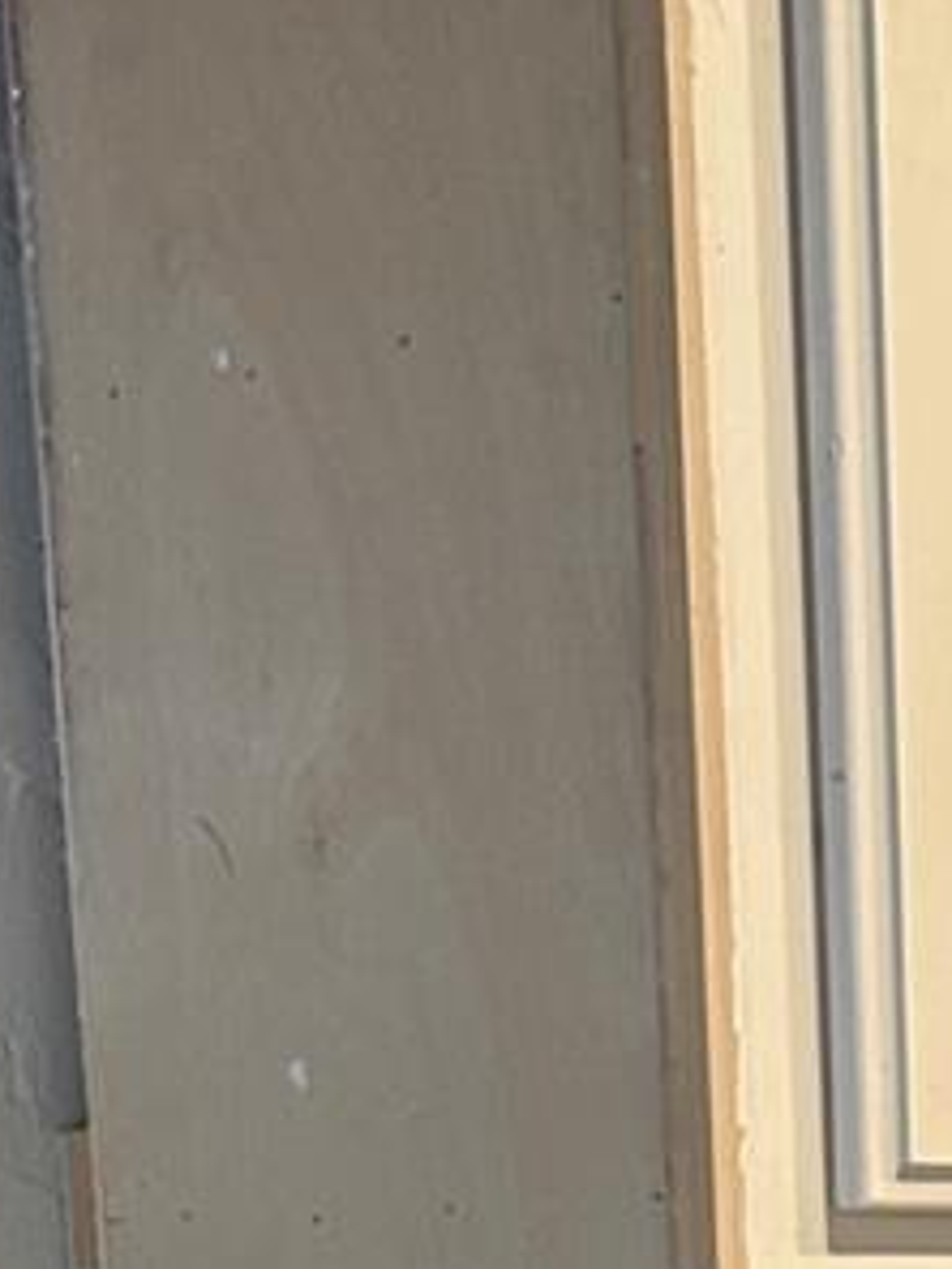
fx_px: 4950
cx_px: 1308
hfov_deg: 10.7
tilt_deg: -12.6
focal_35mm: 135
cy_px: 2559
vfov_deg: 12.7
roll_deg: +1.2
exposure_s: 1/60
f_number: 1.5
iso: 100
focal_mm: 5.7
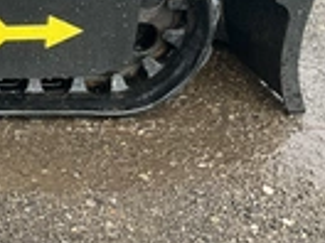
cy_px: 56
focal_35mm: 88
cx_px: -165
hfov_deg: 19.4
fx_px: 826
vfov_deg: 16.7
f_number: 1.8
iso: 25
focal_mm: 3
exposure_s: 1/316
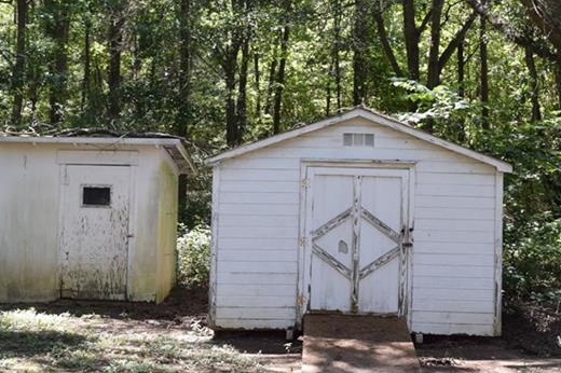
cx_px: 276
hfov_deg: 31.0
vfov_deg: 20.7
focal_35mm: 65
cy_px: 86
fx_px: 1012
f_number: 6.3
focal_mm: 22
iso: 400
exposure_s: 1/160
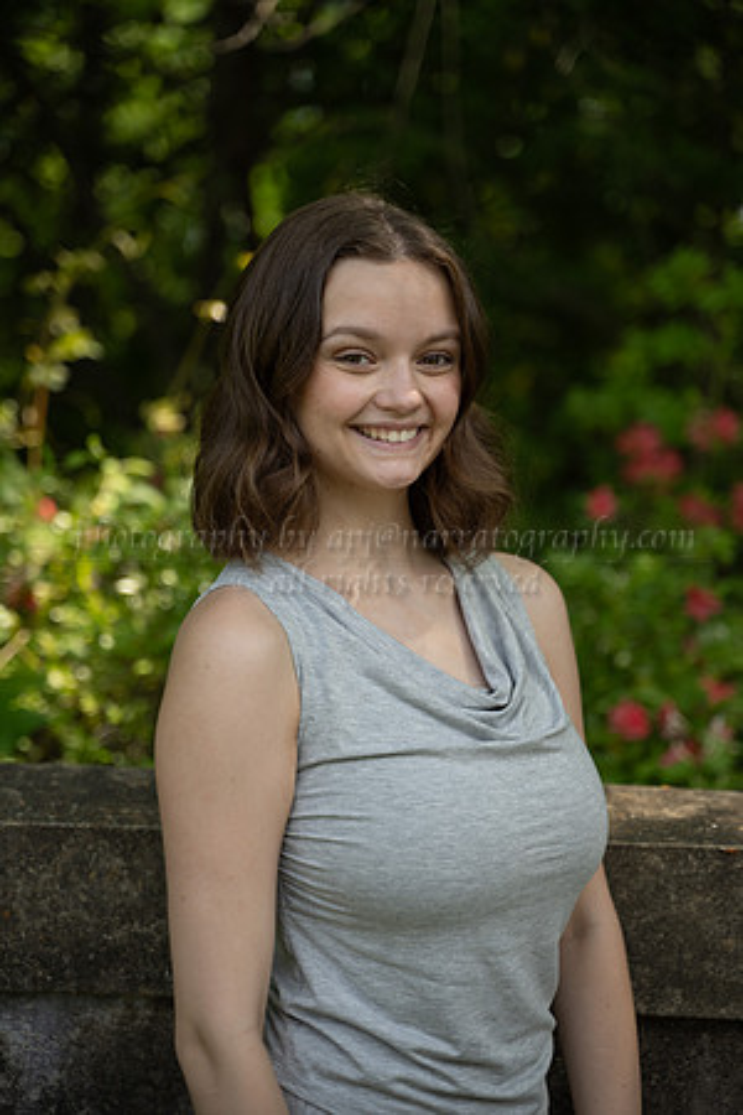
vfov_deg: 27.0
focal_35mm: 75
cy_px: 558
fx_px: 2322
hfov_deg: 18.2
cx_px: 372
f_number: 2.8
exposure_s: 1/800
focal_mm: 75
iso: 200
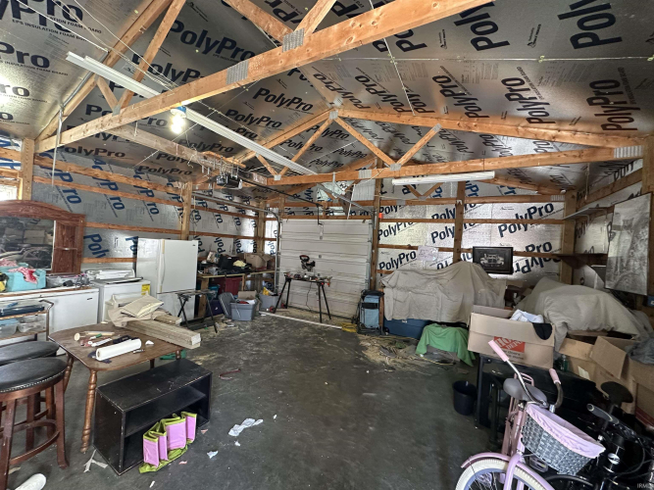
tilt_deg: +0.4
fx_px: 264
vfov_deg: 85.7
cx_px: 327
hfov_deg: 102.1
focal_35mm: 14
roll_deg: -4.3
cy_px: 245
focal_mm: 2.22
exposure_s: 1/60
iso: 320
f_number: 2.2
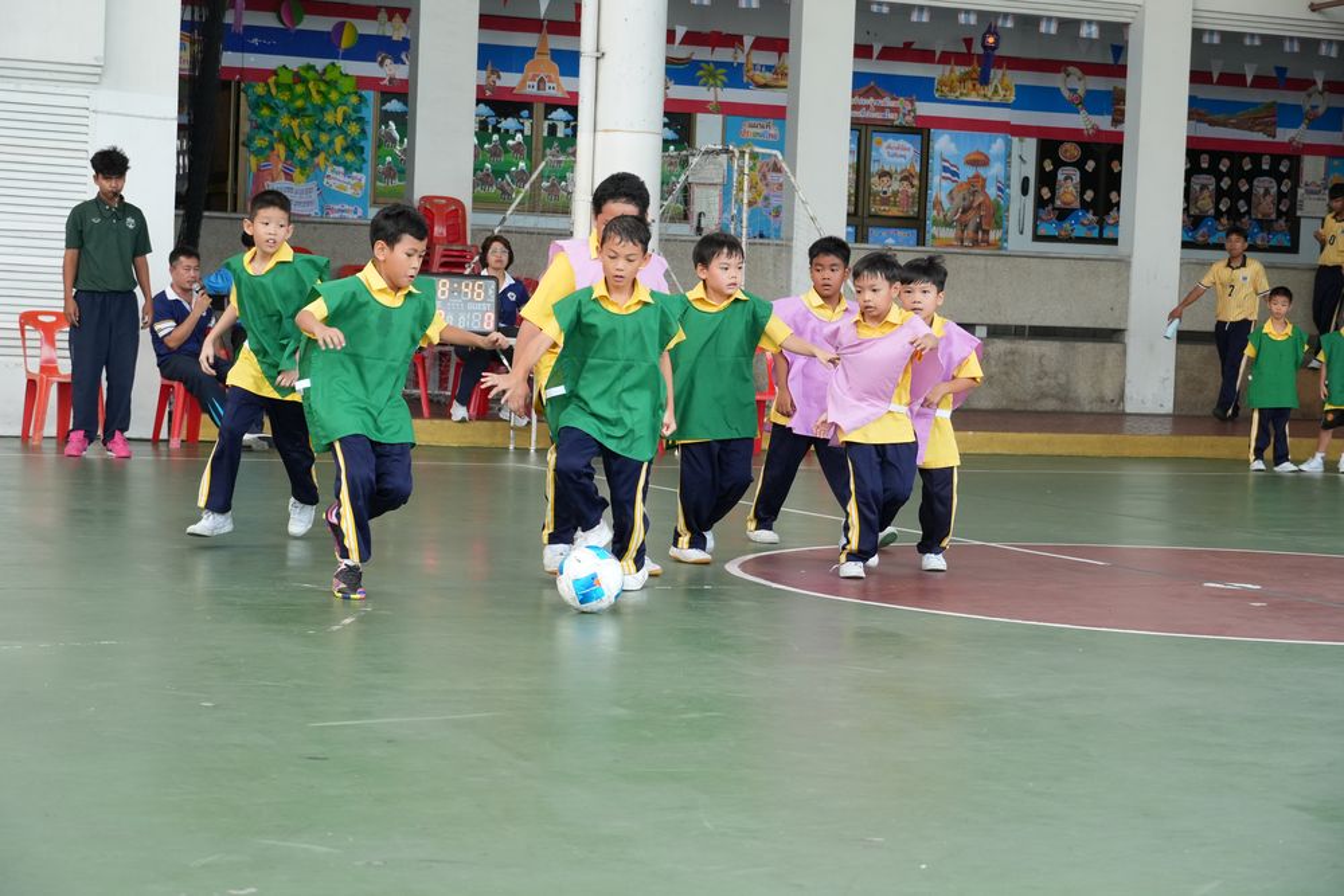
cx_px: 672
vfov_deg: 18.2
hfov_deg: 27.0
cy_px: 448
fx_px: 2800
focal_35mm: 75
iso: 1250
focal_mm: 50
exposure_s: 1/500
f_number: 5.6
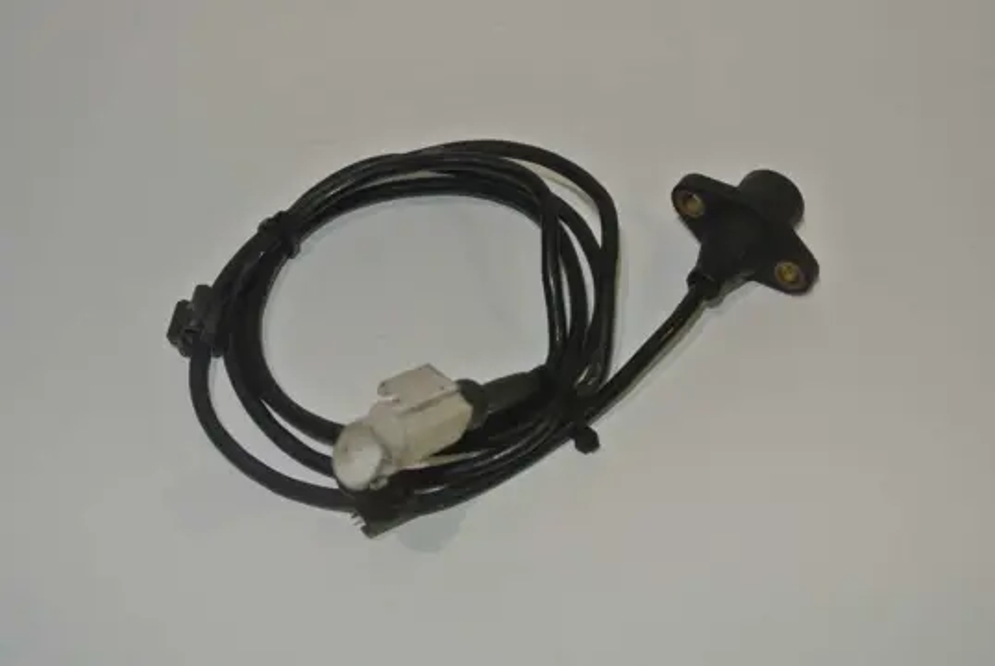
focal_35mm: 52
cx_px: 498
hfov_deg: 38.1
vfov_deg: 26.1
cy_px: 333
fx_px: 1439
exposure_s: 1/60
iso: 200
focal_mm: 19.6
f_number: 4.8
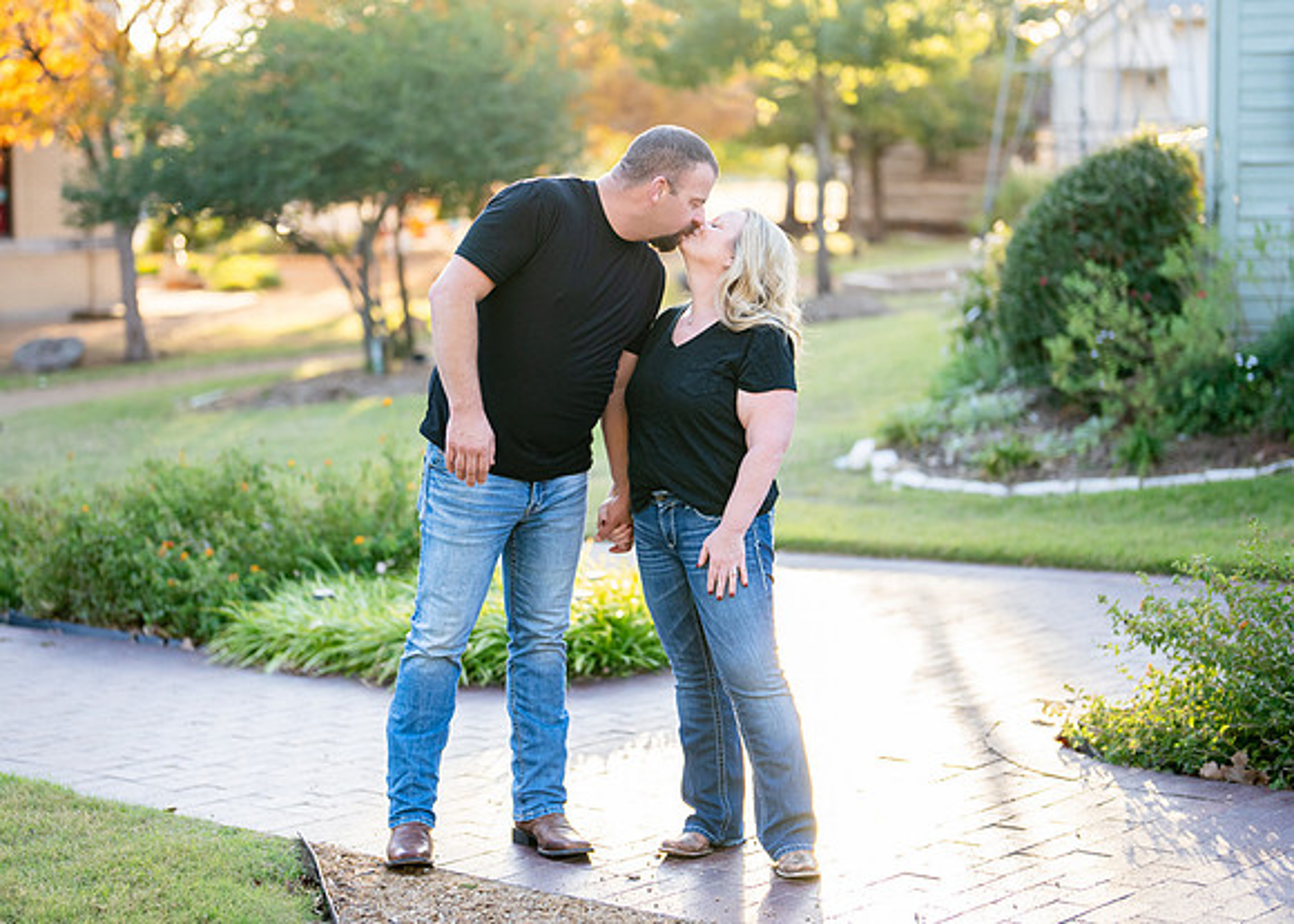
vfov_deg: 19.5
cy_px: 434
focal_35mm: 73
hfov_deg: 27.1
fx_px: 2686
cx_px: 627
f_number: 1.2
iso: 320
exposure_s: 1/1600
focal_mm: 50
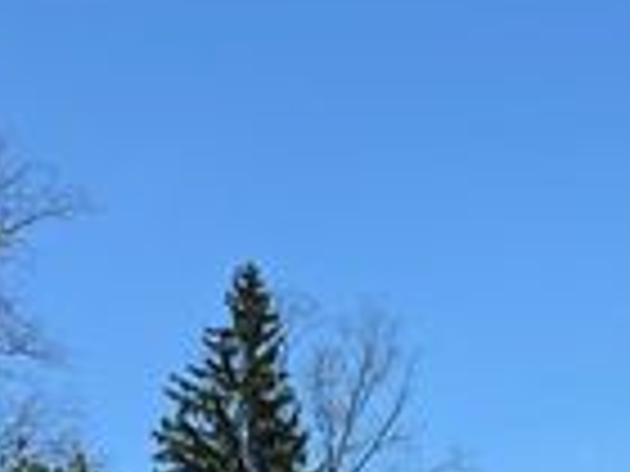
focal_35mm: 82
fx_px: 1492
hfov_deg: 22.0
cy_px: 739
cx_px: 765
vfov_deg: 16.2
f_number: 1.7
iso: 80
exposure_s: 1/4237
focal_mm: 6.3
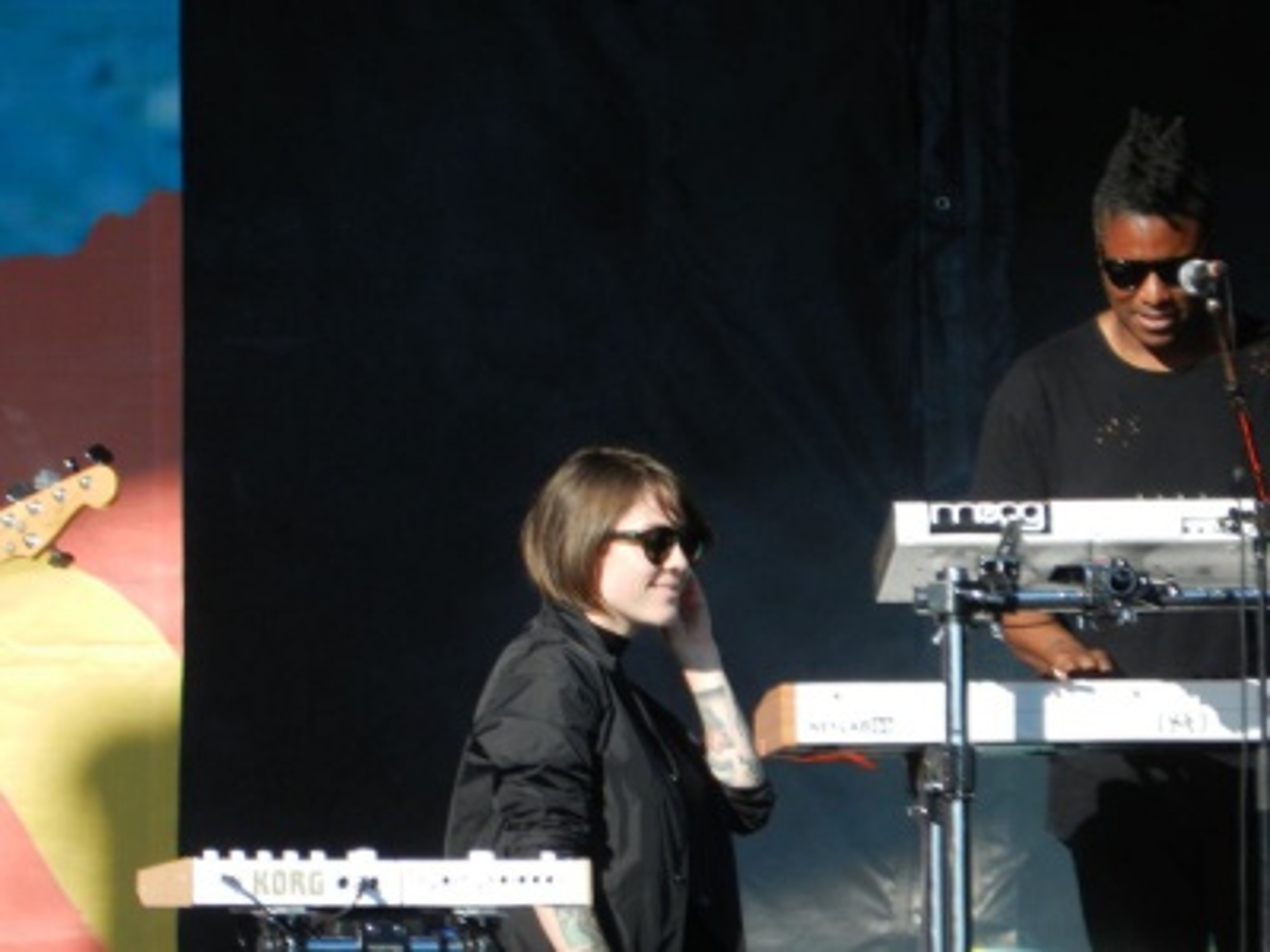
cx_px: 635
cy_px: 476
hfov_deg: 2.4
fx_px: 29717
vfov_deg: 1.8
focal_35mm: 810
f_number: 5.7
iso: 160
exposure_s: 1/400
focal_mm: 144
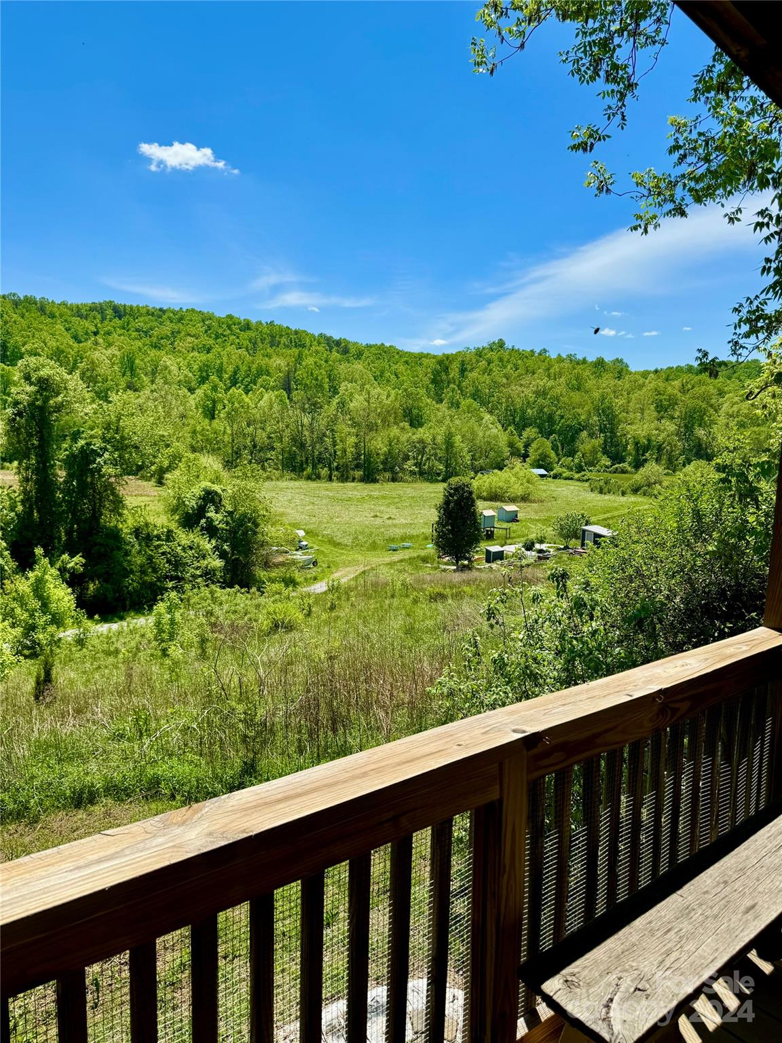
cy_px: 522
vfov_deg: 71.6
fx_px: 723
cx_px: 391
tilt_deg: -8.3
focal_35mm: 24
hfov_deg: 56.8
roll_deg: -1.4
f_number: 1.78
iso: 80
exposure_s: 1/4608
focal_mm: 6.76
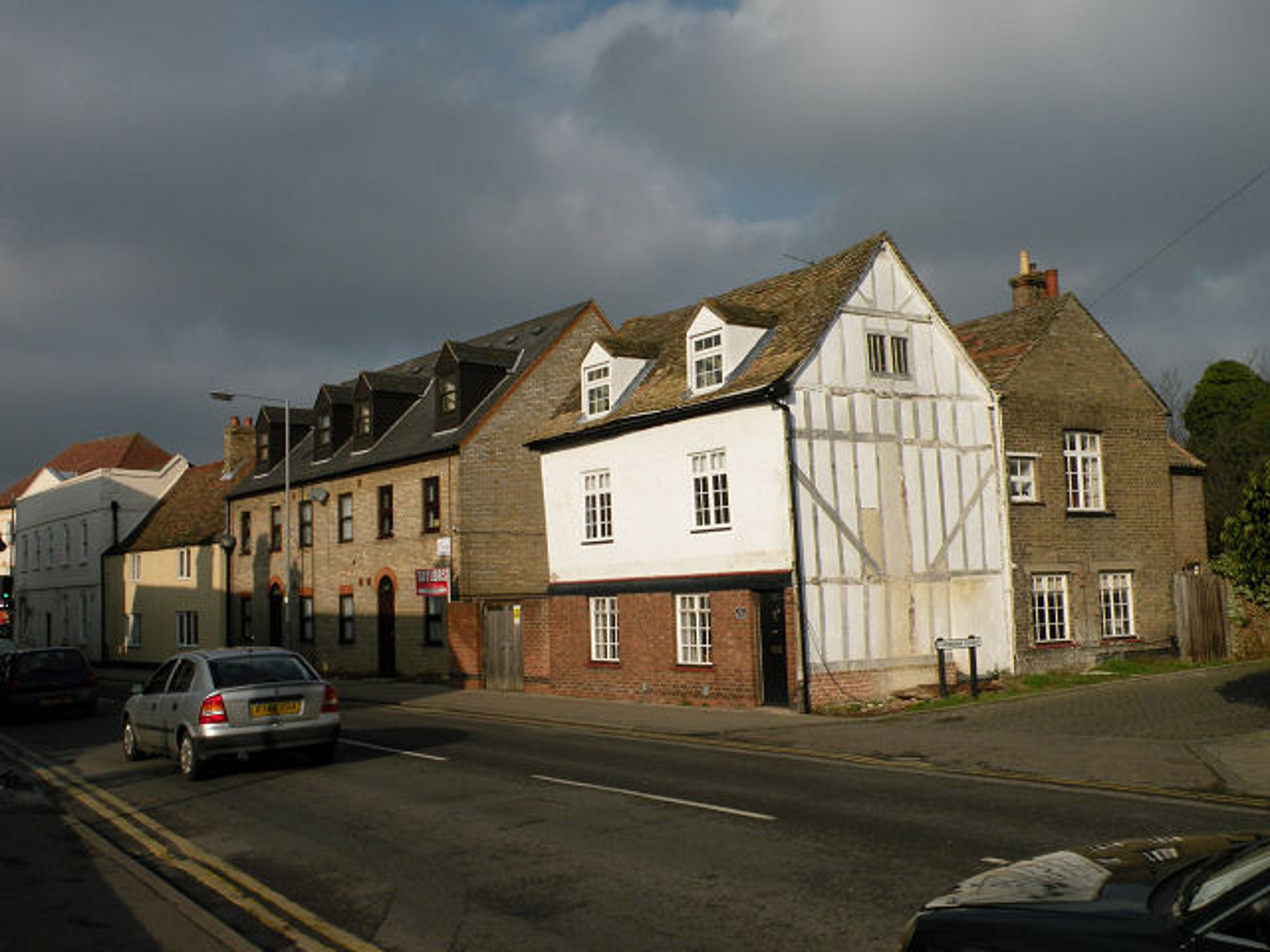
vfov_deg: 42.9
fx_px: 1211
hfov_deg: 55.4
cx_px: 635
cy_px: 476
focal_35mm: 33
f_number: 8
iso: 64
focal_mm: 5.8
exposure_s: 1/326
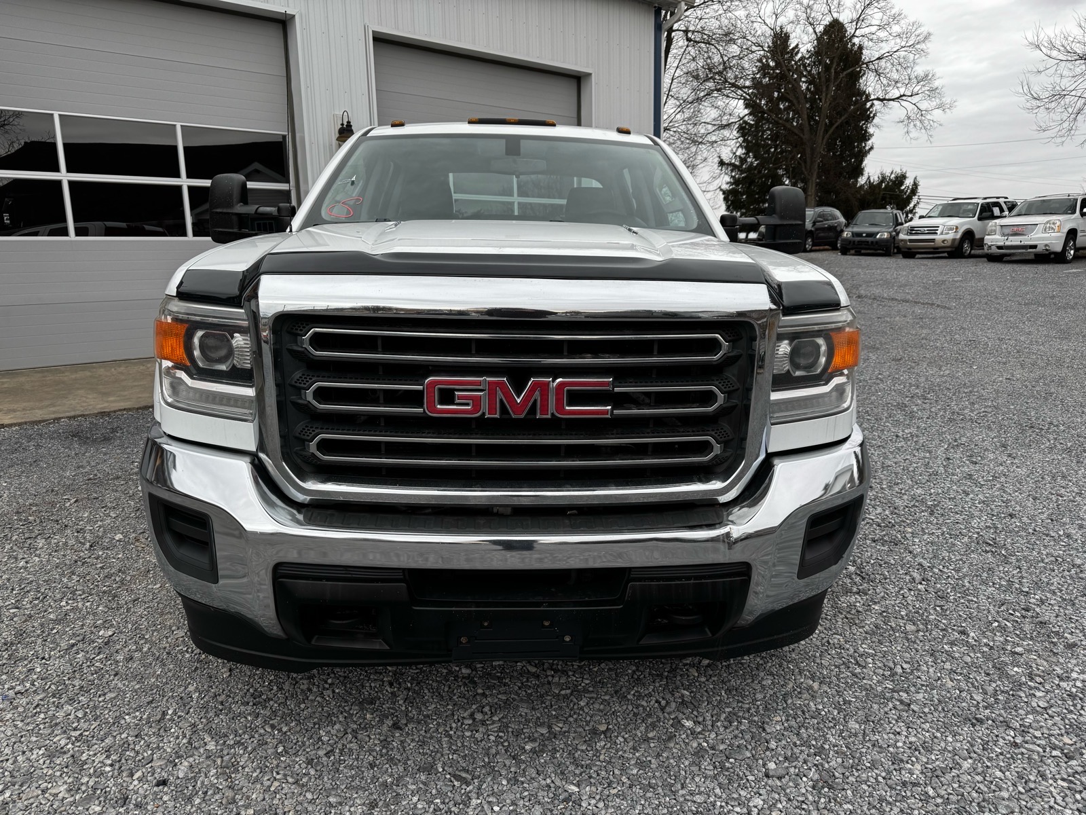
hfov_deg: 71.6
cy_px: 408
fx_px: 753
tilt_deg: -12.1
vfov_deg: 56.8
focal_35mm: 24
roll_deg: +2.2
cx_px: 543
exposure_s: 1/428
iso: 80
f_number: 1.78
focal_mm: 6.76
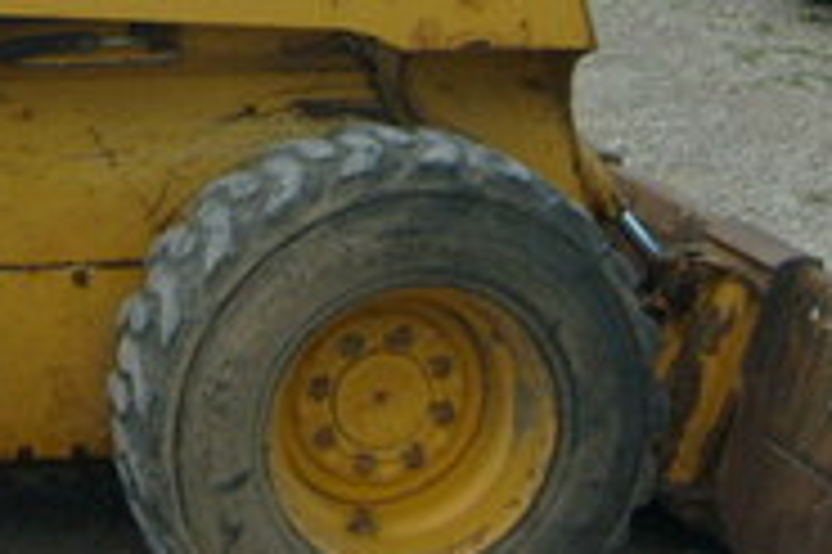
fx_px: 2471
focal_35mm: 107
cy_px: -54
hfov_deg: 18.7
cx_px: 22
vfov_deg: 12.6
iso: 80
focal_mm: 5.8
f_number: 7.1
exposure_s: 1/125
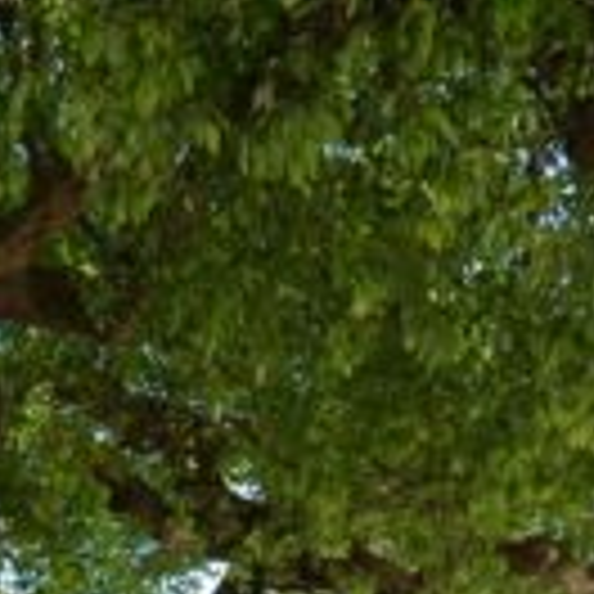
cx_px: -162
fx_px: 1474
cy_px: 896
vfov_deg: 19.7
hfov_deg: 20.9
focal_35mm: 76
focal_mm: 13
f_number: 7.1
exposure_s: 1/80
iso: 100
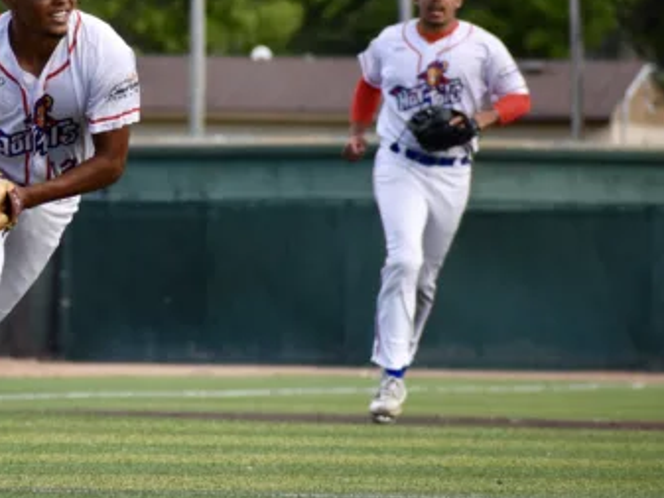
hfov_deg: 3.5
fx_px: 10766
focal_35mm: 561
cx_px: -32
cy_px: 108
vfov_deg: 2.7
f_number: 5
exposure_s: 1/1000
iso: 450
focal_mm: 175
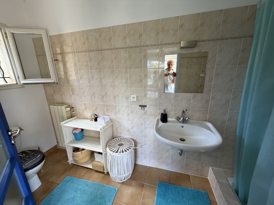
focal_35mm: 14
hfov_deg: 102.1
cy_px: 102
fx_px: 111
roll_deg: +0.4
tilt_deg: -14.1
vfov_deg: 85.7
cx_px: 137
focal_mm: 2.22
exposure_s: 1/68
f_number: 2.2
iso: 320
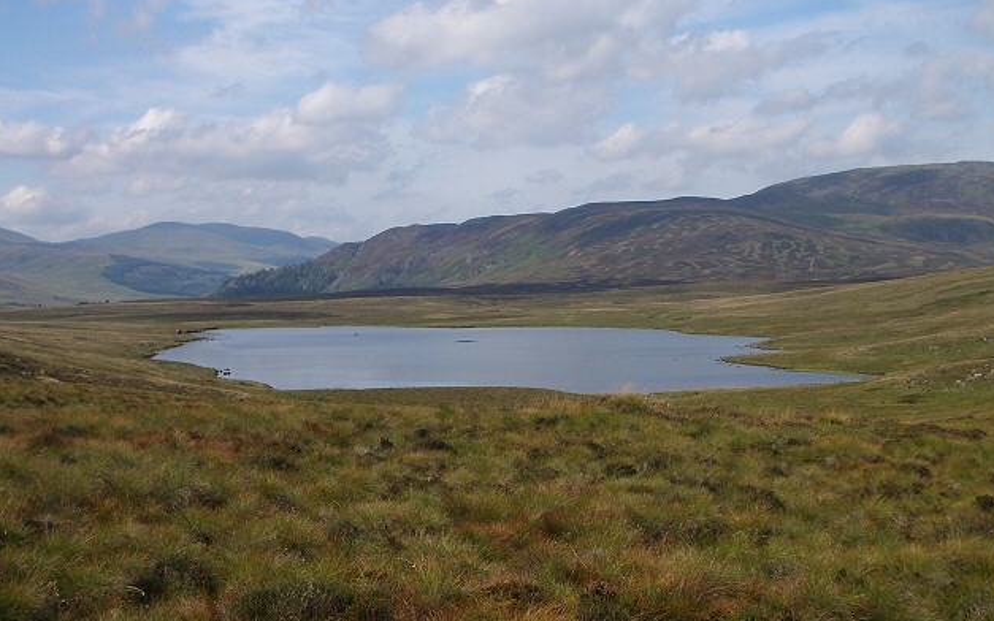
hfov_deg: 38.2
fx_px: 1436
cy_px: 342
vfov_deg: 24.4
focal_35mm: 53
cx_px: 504
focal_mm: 8.2
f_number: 5
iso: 80
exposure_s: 1/400
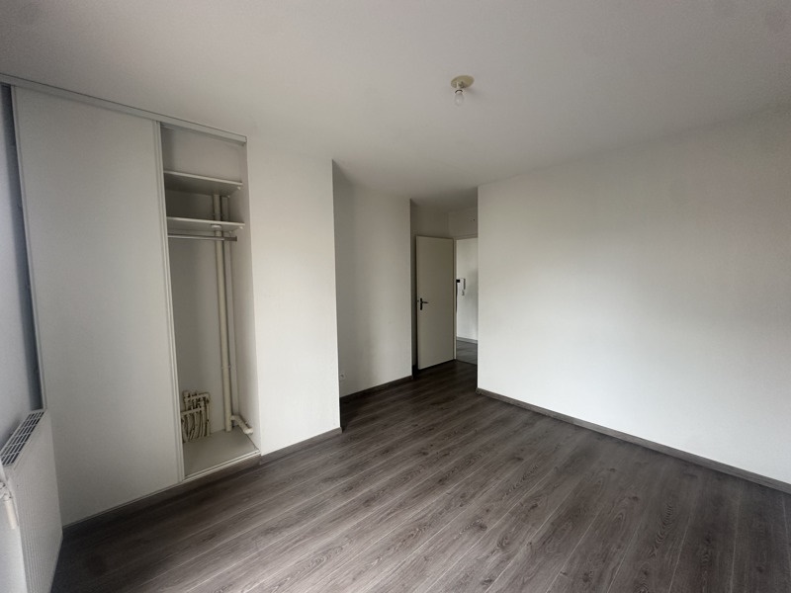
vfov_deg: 85.7
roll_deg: +1.1
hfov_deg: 102.1
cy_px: 296
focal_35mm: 14
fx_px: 320
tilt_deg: -4.8
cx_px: 396
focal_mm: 2.22
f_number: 2.2
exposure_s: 1/99
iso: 160
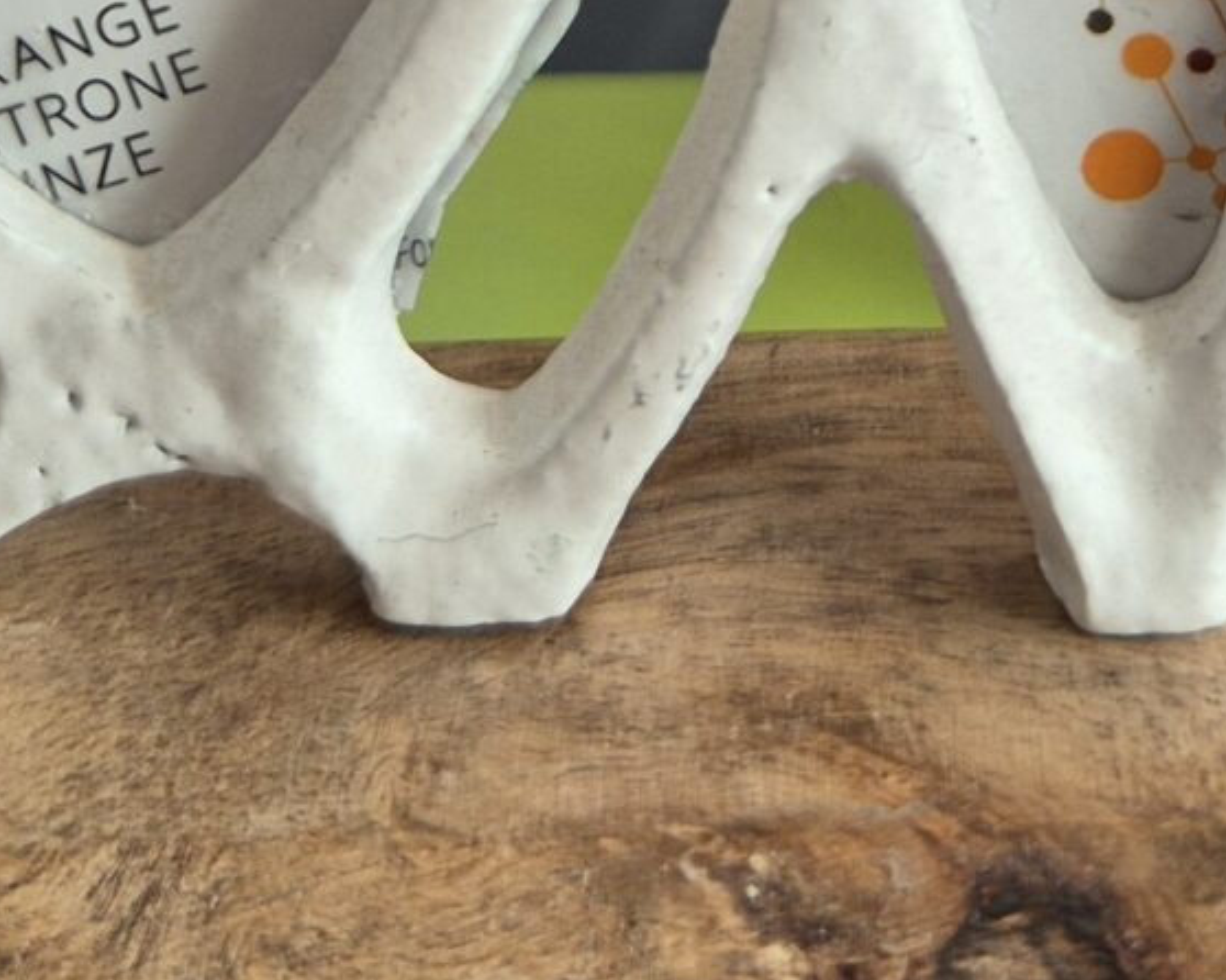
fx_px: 3736
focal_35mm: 103
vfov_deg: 13.6
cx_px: 747
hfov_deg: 18.6
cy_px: -688
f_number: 1.8
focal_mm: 5.4
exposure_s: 1/100
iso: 40
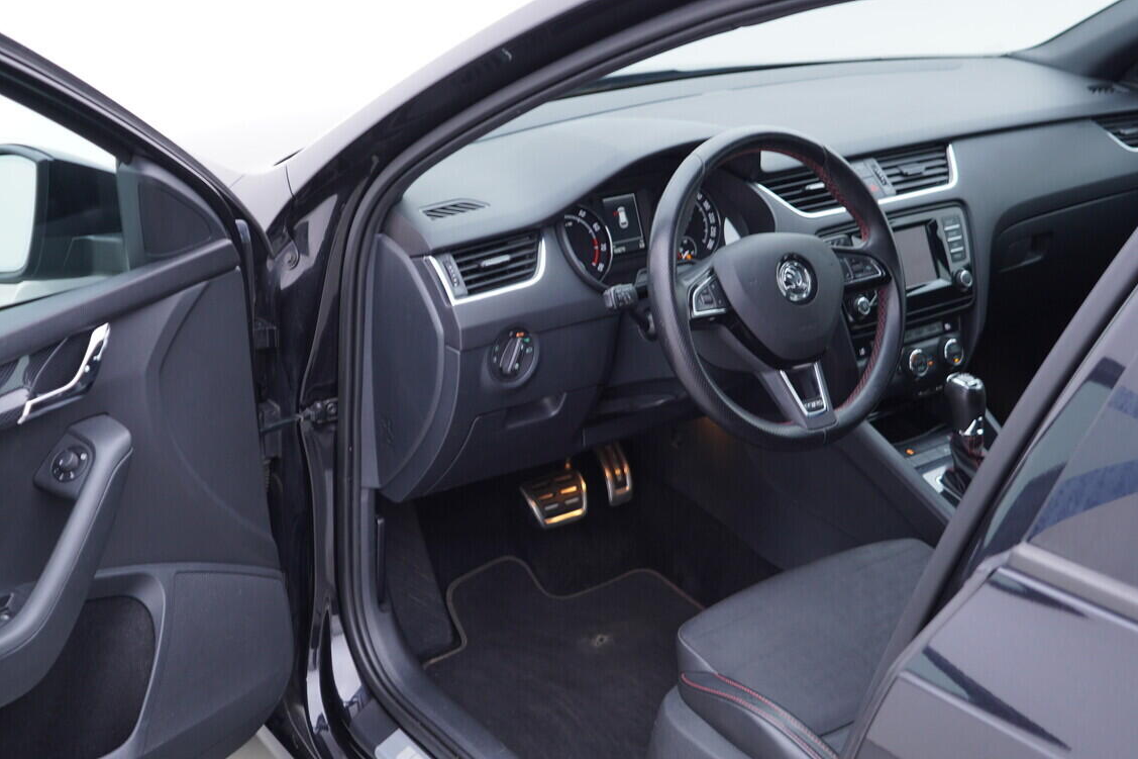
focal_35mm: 46
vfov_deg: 29.2
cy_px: 411
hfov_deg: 42.6
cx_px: 484
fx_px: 1454
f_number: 2.8
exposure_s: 1/40
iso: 125
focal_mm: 24
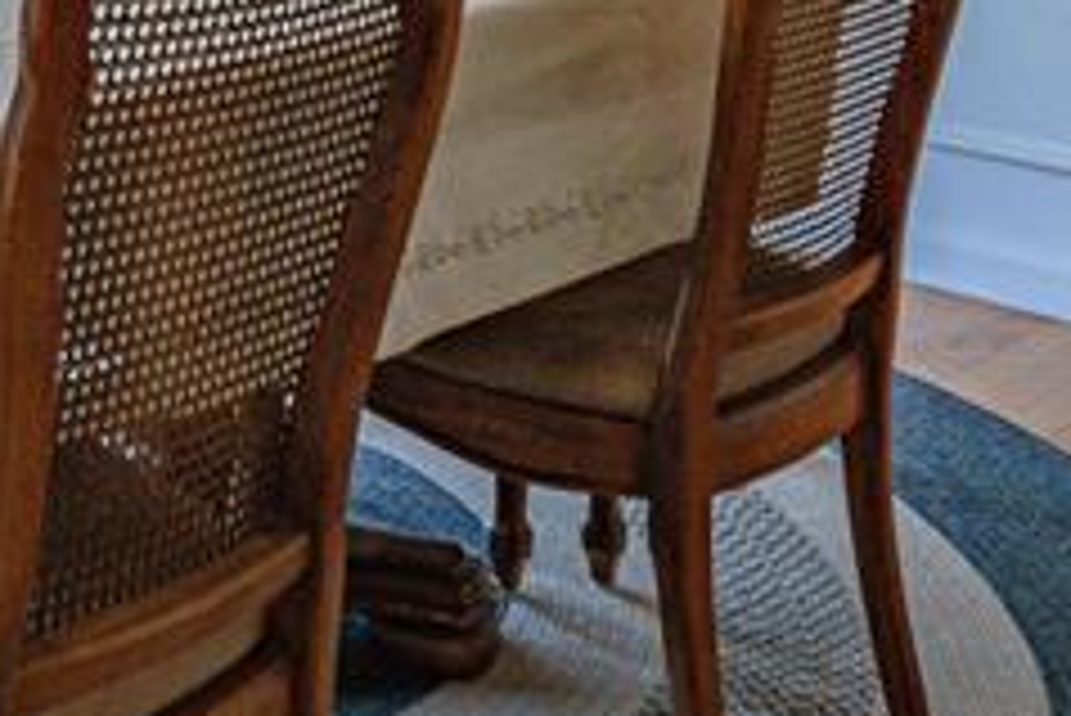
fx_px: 2173
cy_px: -396
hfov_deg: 26.0
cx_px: -50
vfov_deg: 16.8
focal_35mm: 73
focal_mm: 16
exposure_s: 1/4000
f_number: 4
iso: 1250
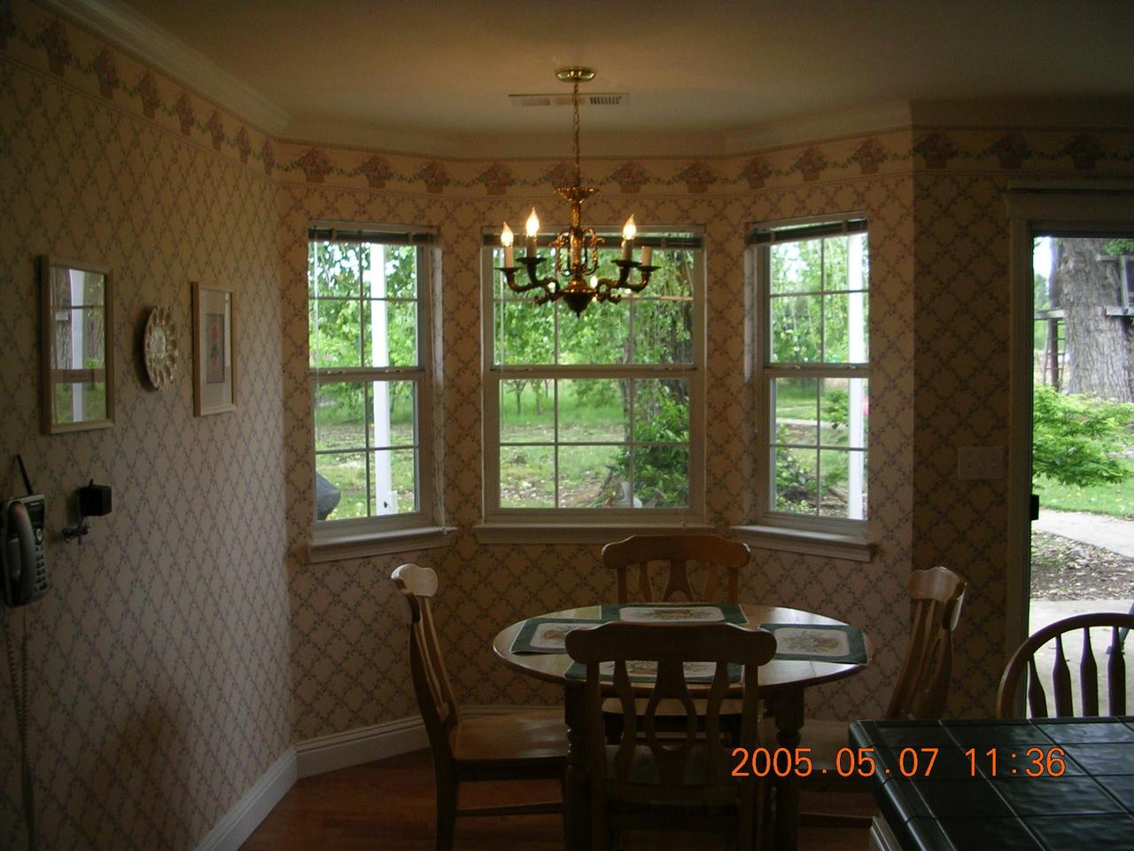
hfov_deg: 49.0
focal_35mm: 38
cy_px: 426
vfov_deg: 37.7
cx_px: 567
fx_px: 1245
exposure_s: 1/57.1
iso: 50
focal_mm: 5.8
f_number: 2.8
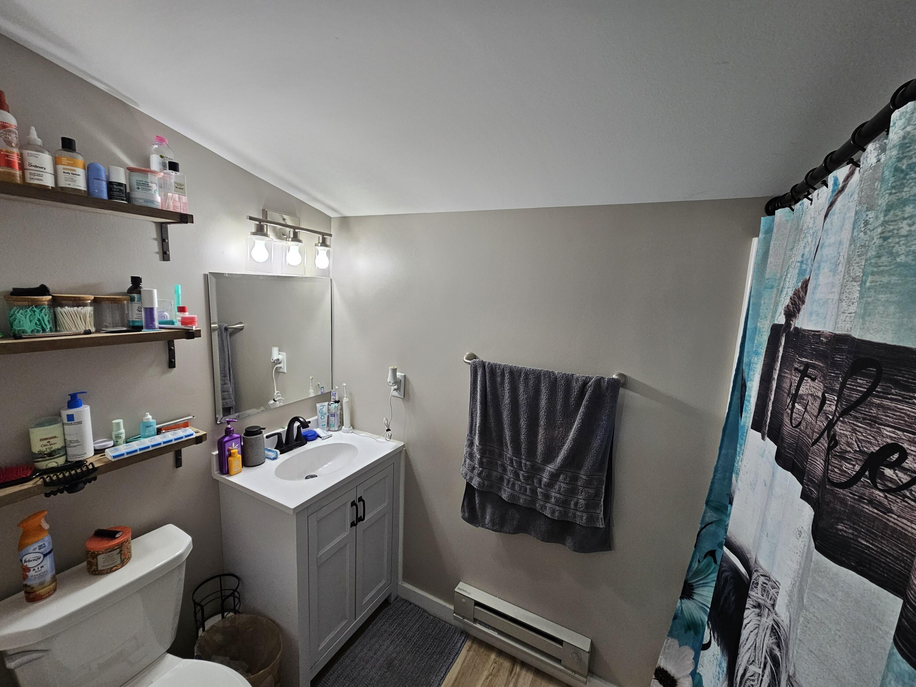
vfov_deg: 89.9
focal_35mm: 13
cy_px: 344
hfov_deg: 106.2
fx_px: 344
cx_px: 458
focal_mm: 2.2
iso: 200
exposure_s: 1/60
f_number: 2.2
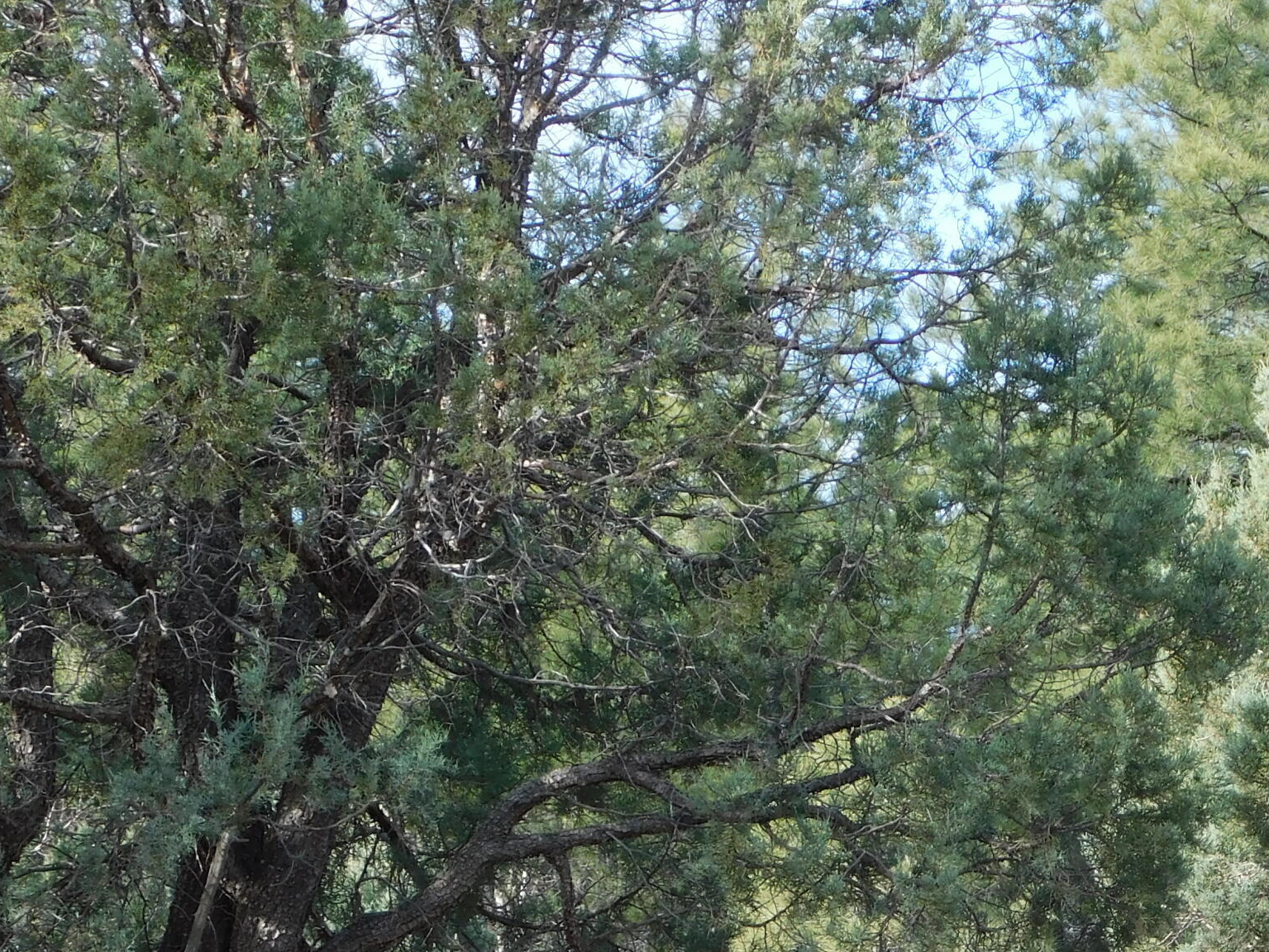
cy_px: 846
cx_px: 1085
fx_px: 4729
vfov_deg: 11.4
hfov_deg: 15.2
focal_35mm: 129
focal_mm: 11.7
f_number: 4.2
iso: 125
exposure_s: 1/200
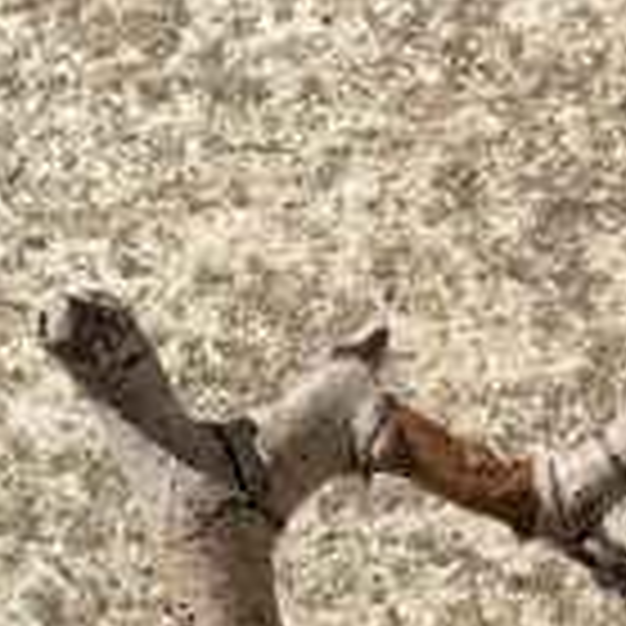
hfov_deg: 11.2
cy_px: 1247
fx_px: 3008
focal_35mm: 147
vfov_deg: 10.9
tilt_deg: -71.4
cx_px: 1076
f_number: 2.2
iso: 25
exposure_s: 1/3205
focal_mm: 4.15
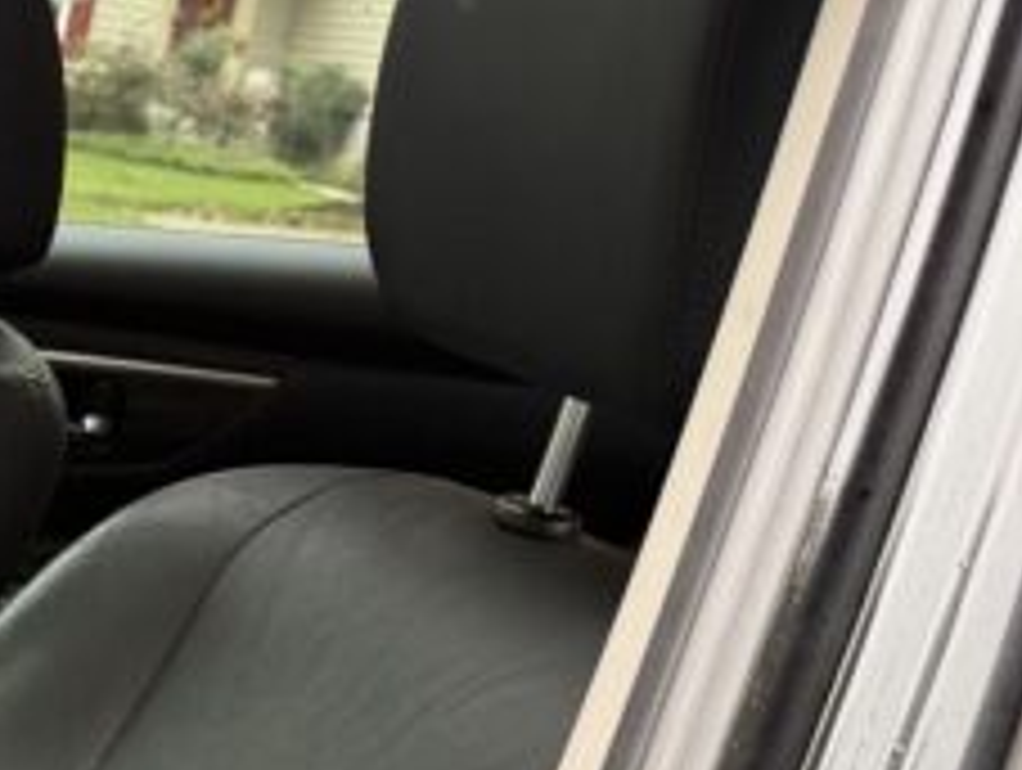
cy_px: 975
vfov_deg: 16.7
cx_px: -567
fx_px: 2484
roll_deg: -8.9
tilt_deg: -20.3
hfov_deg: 19.7
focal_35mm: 84
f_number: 1.78
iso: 200
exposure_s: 1/99
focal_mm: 6.76
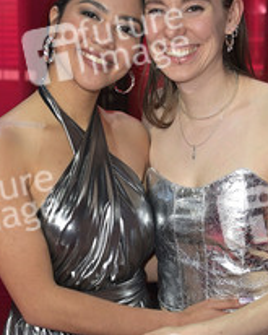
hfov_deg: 19.2
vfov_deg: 23.8
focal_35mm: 80
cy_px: 128
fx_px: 793
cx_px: 153
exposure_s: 1/125
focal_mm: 44
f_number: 5
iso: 2500
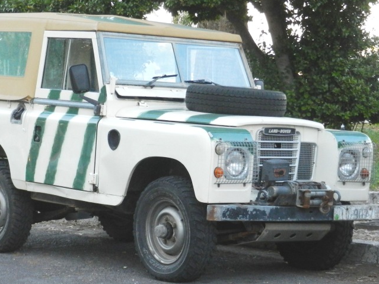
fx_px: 1368
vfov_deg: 11.9
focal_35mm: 125
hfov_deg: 15.8
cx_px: 160
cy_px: 154
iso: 640
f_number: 4.8
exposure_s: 1/125
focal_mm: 14.1
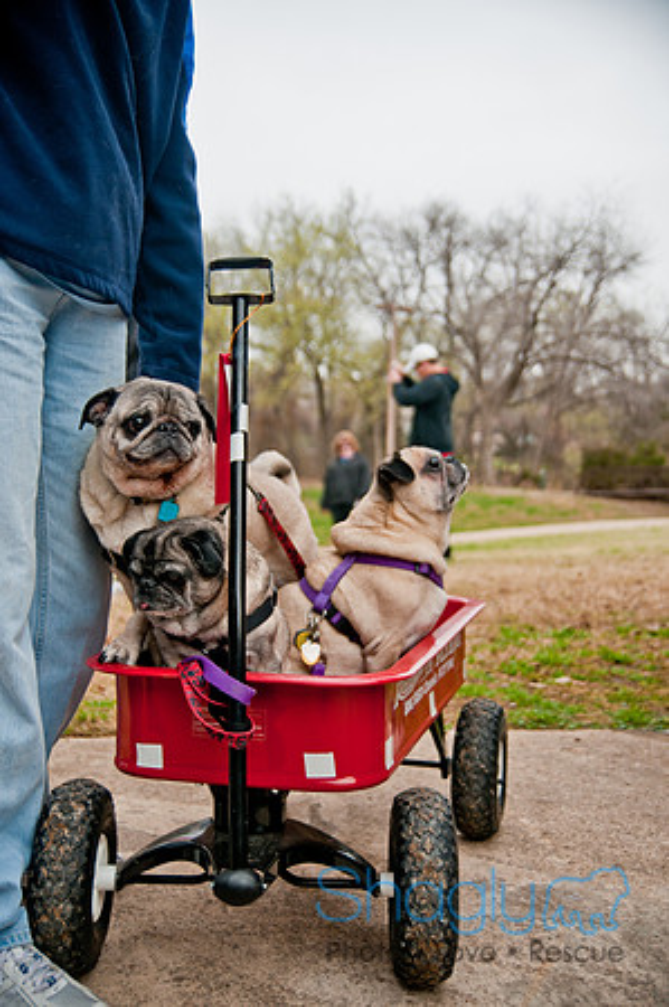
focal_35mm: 44
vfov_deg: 45.0
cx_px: 334
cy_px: 504
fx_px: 1215
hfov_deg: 30.8
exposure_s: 1/1600
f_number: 2.8
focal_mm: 29
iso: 200
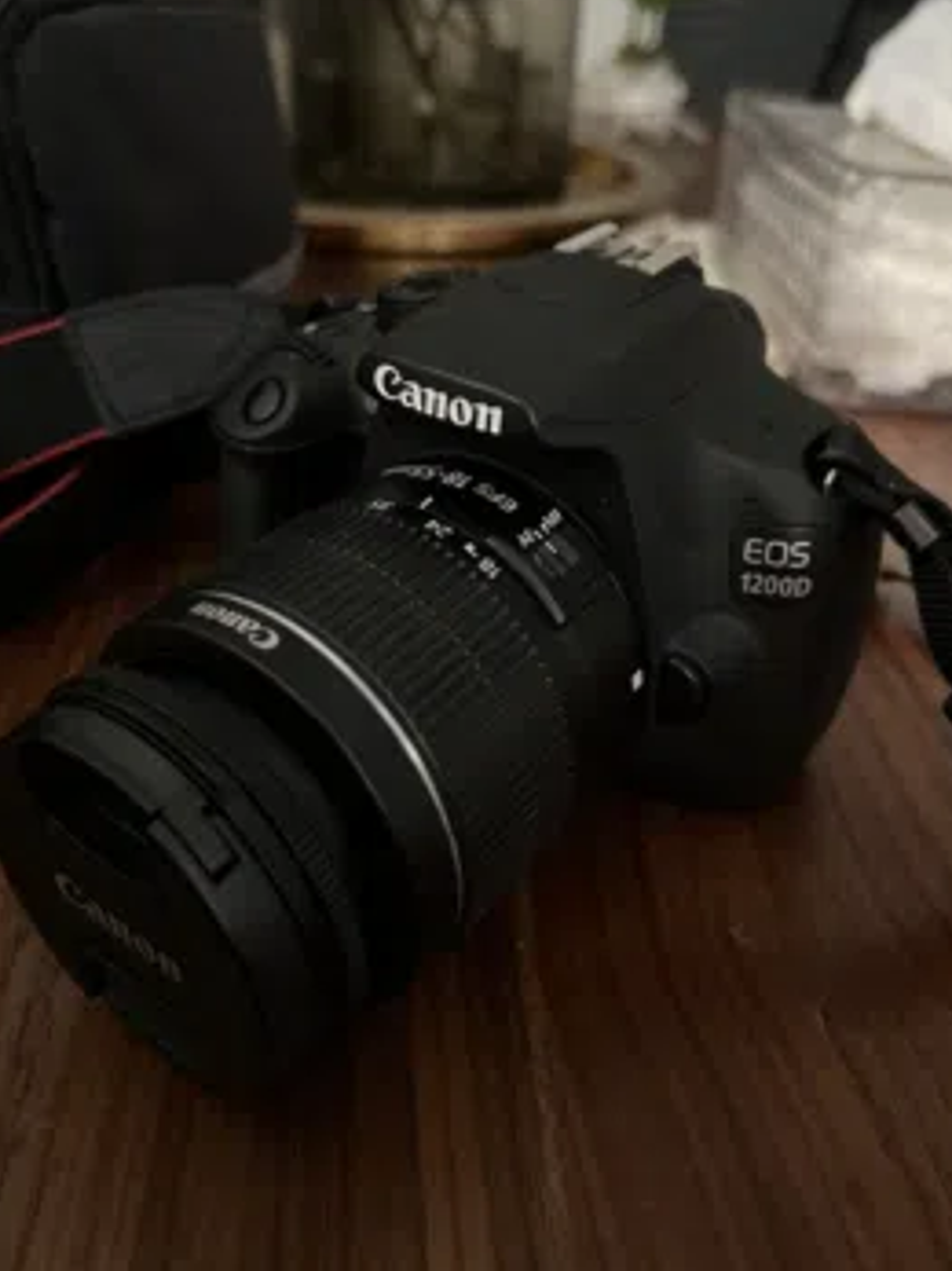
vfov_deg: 59.7
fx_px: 1101
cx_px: 516
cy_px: 542
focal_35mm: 30
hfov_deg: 46.7
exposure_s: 1/30
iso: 1000
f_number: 1.5
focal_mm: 5.7
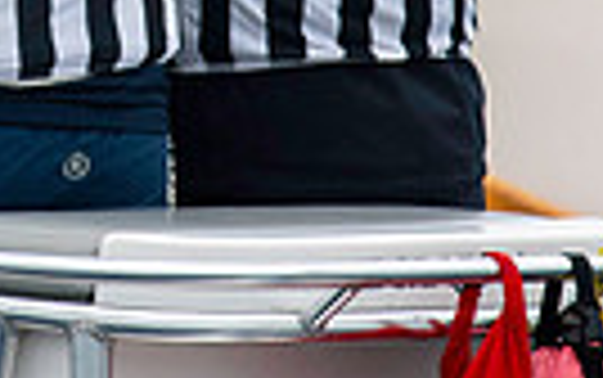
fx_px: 34638
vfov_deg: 0.6
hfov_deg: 1.0
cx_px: -102
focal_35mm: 2106
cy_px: -432
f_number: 4
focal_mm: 300
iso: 250
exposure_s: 1/2500
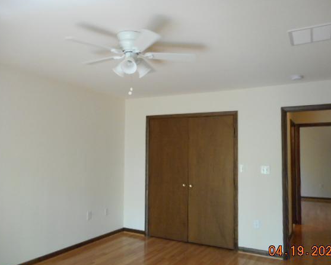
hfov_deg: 62.2
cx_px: 172
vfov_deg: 51.5
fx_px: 274
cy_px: 139
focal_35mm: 28
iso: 400
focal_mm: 4.5
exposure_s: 1/25
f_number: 3.7
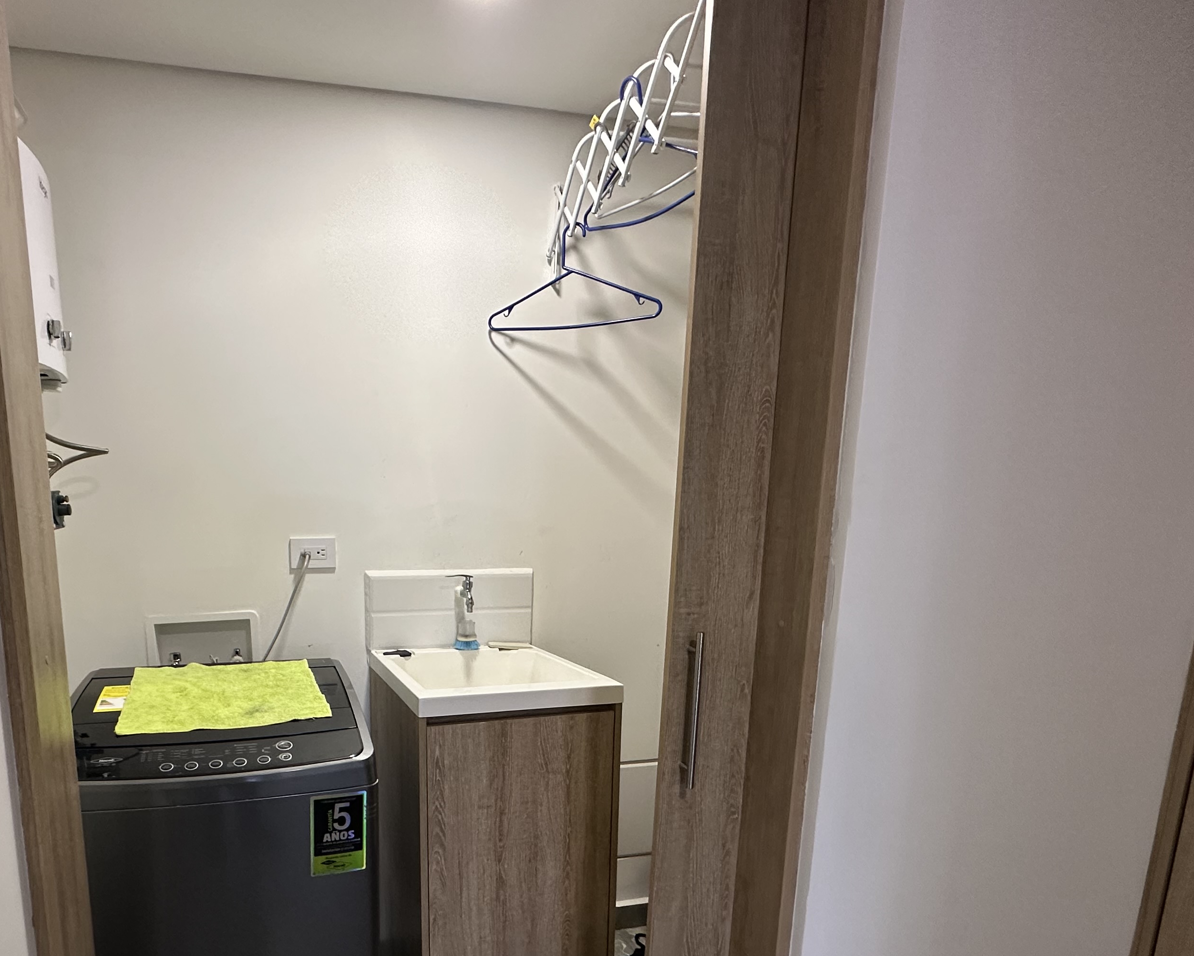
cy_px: 651
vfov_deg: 61.3
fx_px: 778
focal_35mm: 22
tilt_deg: -9.8
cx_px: 432
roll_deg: -0.5
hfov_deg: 73.5
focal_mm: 2.22
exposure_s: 1/60
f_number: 2.2
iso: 200
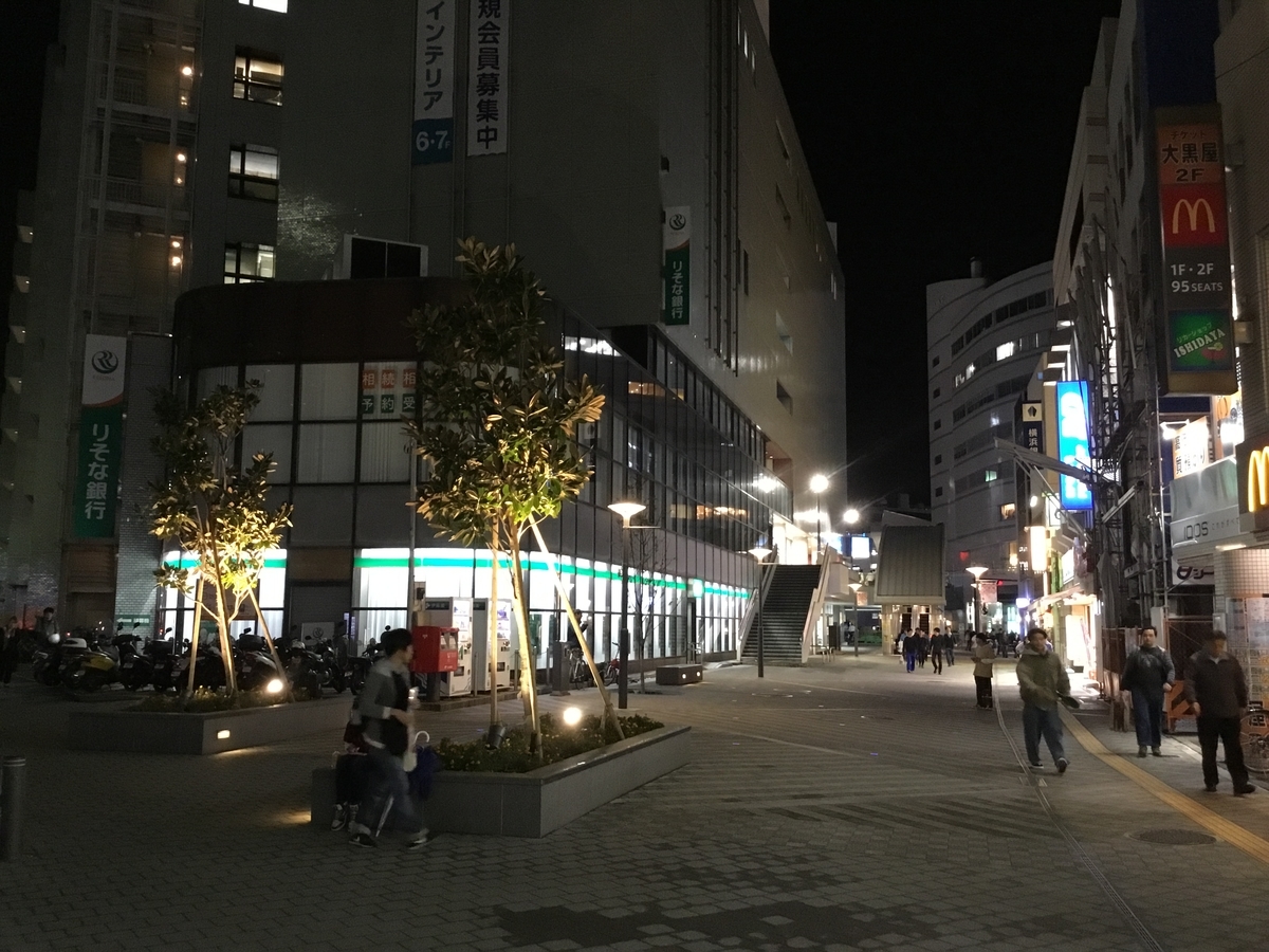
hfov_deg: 58.4
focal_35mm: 31
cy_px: 476
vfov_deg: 45.4
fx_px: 1136
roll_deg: +0.2
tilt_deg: +5.8
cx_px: 634
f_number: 2.4
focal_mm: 3.3
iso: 250
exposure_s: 1/15
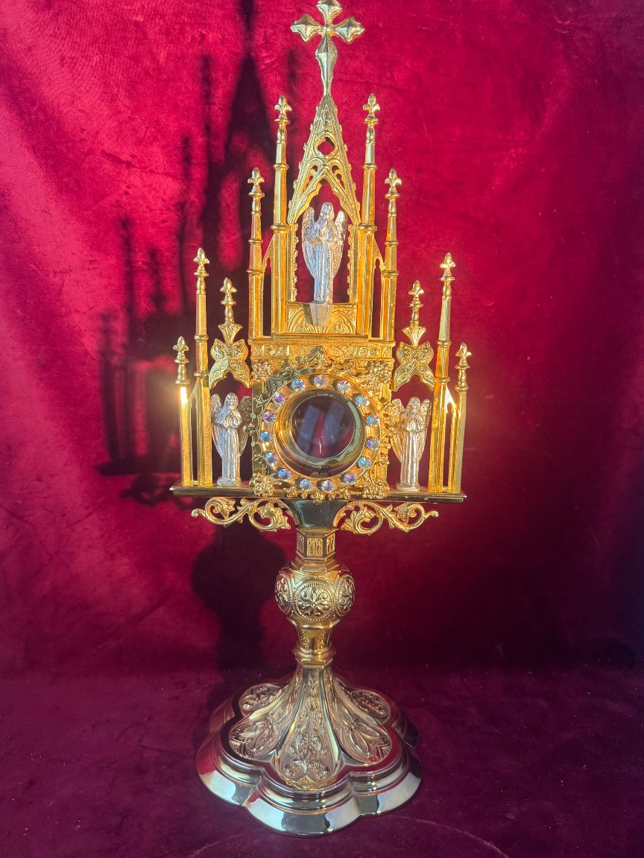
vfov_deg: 69.4
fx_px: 620
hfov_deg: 54.9
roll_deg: -0.6
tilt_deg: -10.2
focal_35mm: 25
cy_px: 429
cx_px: 322
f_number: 1.78
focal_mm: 6.76
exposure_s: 1/50
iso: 200
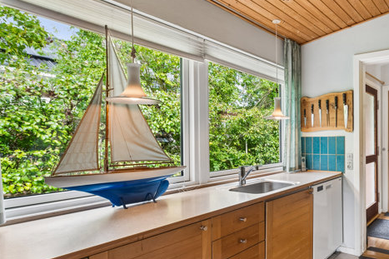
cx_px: 327
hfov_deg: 65.0
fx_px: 259
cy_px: 143
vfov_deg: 53.0
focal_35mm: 24
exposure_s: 1/15
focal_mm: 14
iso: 250
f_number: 10
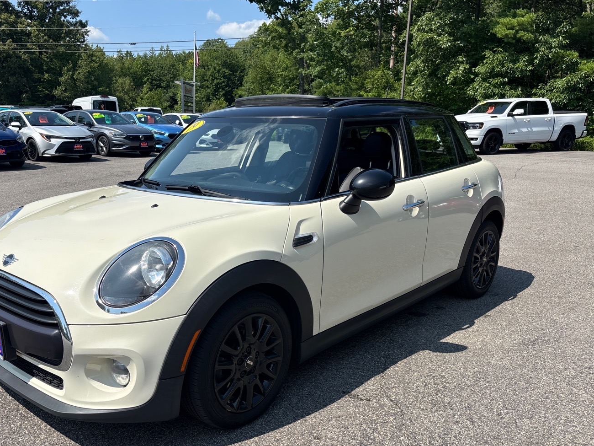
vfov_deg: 44.0
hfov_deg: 56.5
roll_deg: -2.3
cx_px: 244
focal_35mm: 32
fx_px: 549
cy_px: 265
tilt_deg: -14.5
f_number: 1.6
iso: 50
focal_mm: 5.96
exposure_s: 1/3650
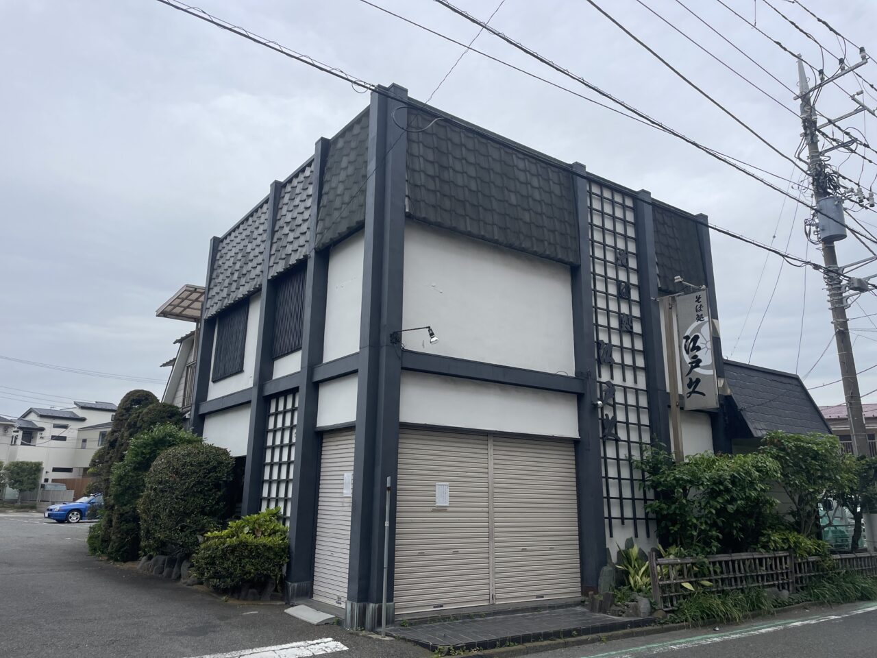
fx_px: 659
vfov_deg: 53.1
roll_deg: -0.2
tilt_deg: +14.2
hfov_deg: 67.3
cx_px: 438
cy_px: 329
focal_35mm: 26
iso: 50
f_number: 1.6
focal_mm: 4.2
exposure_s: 1/2564
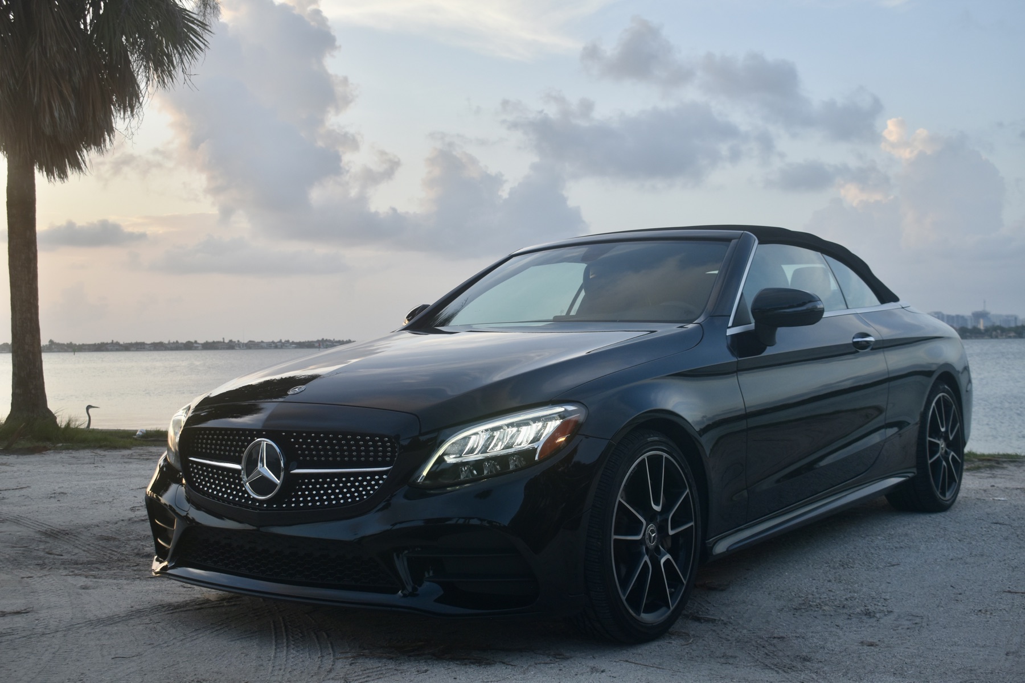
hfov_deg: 45.0
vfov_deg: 30.8
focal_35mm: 44
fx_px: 1238
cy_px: 342
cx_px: 512
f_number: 6.3
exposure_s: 1/160
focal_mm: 29
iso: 200
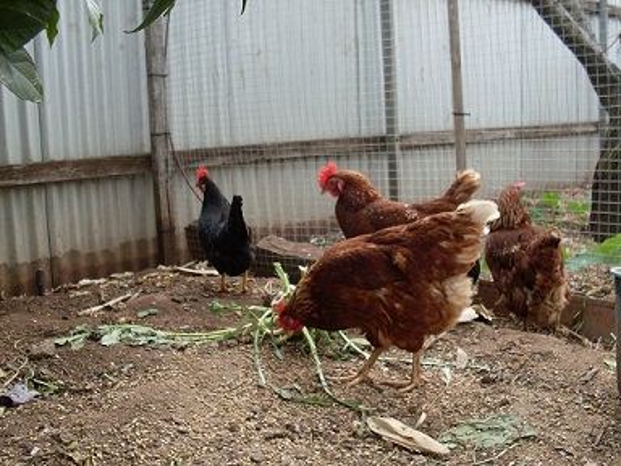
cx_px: 310
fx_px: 682
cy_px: 233
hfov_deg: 49.0
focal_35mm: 38
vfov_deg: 37.7
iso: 80
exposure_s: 1/250
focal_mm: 6.3
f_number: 2.8
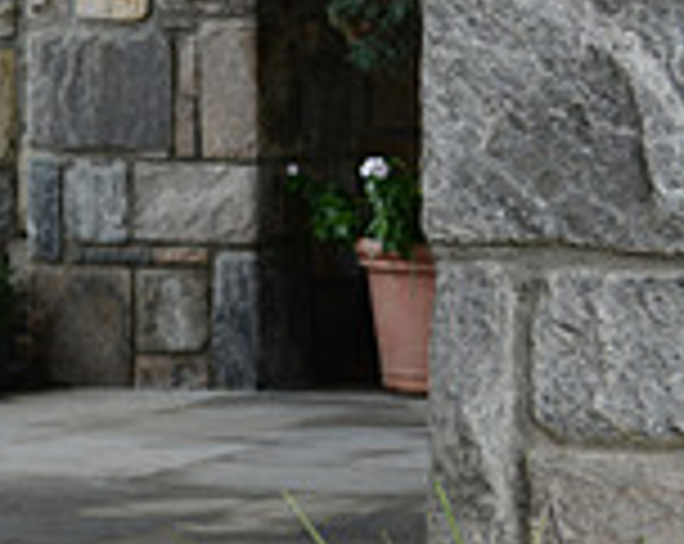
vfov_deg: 6.1
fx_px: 5071
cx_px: -540
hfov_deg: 7.5
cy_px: 200
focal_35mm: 251
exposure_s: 1/400
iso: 500
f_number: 5
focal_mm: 70
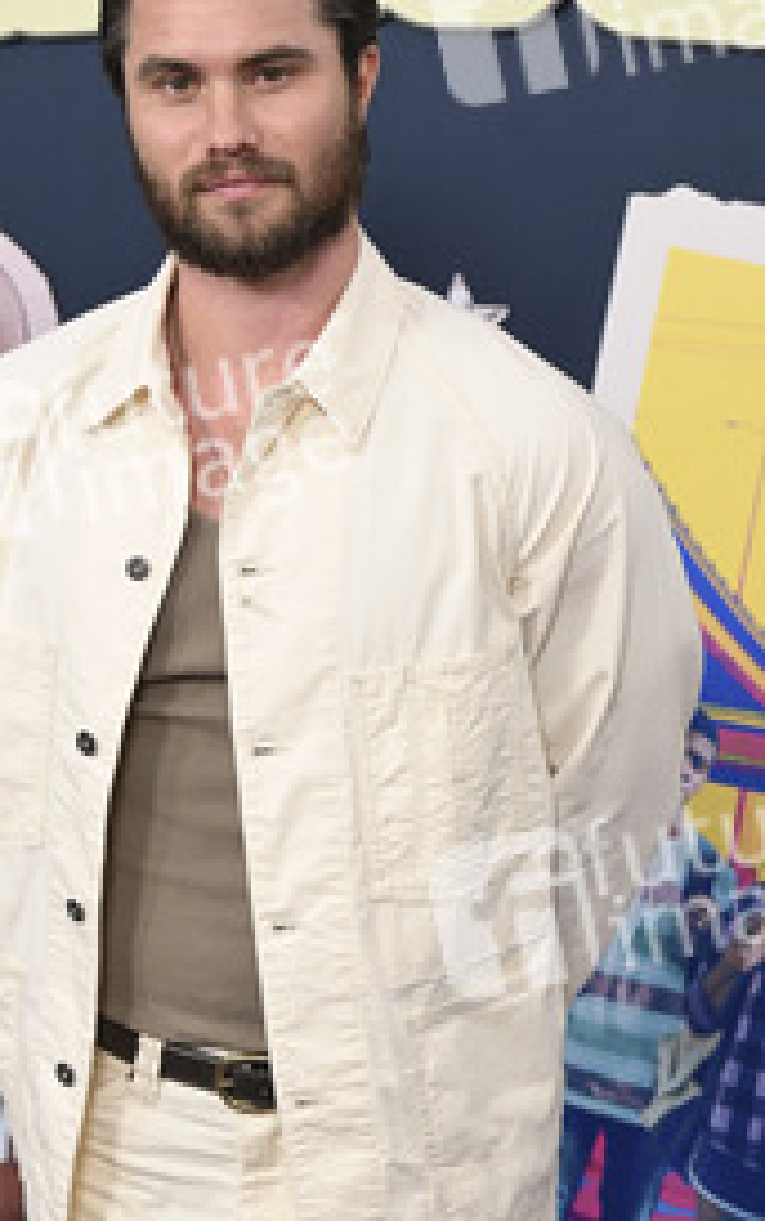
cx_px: 251
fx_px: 3231
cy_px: 671
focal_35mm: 97
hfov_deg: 13.5
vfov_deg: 21.4
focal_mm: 65
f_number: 5.6
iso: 1000
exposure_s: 1/250
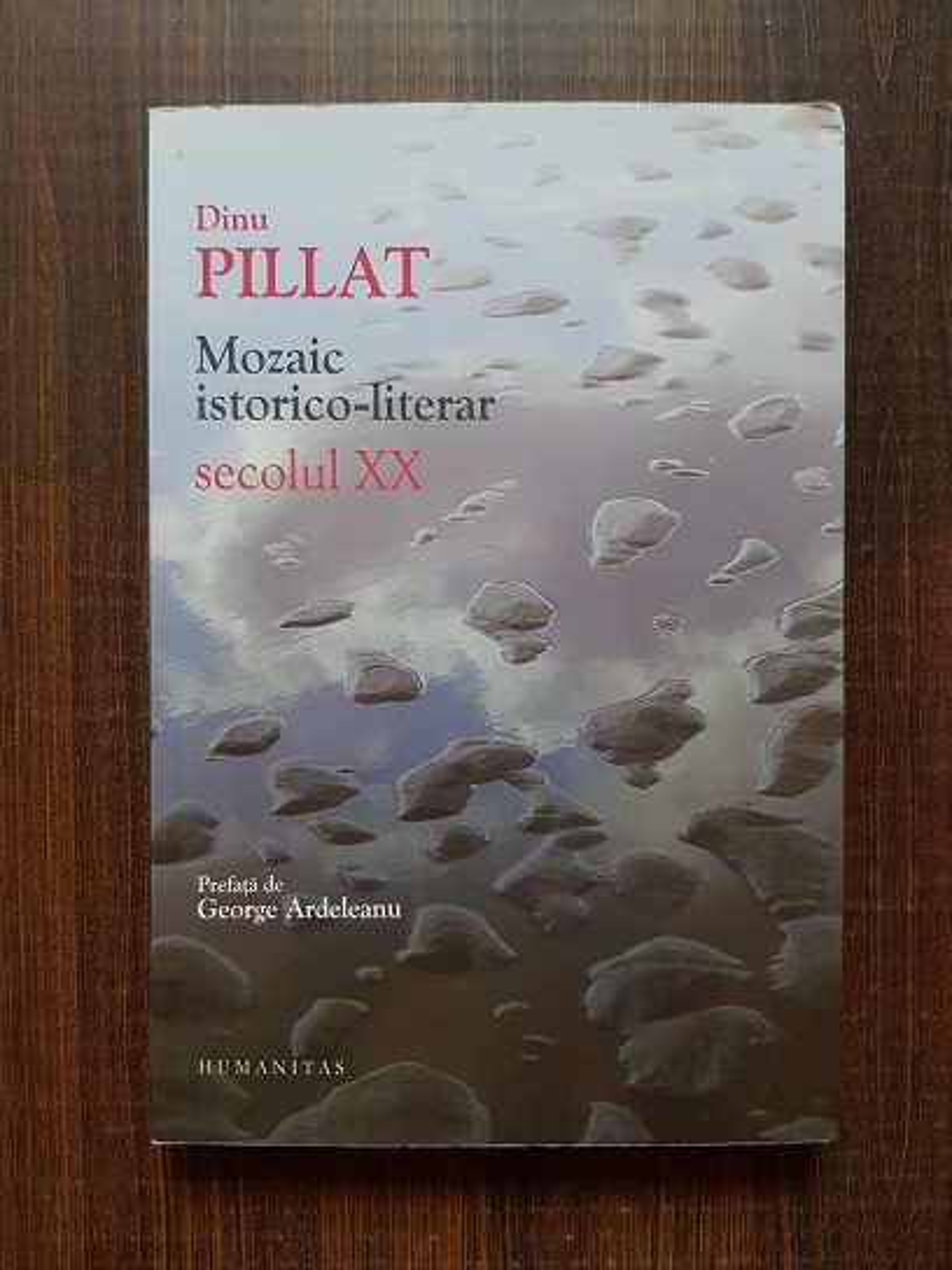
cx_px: 476
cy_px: 635
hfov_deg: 53.1
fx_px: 953
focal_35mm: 26
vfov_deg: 67.3
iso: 250
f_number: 1.7
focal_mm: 4.3
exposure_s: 1/100
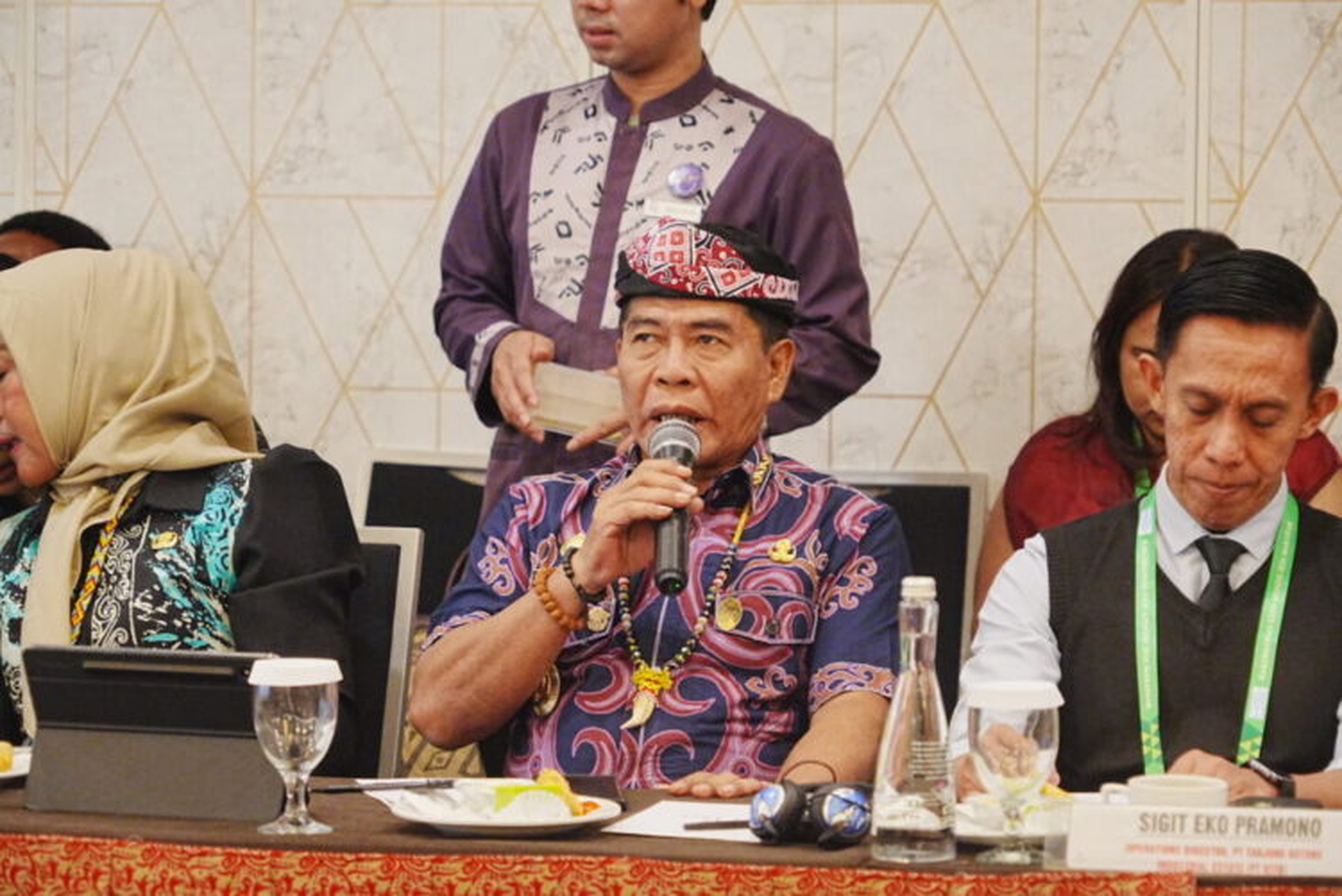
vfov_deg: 10.6
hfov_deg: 15.8
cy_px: 448
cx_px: 671
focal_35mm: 130
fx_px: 4849
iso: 6400
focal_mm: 130
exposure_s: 1/100
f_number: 6.3
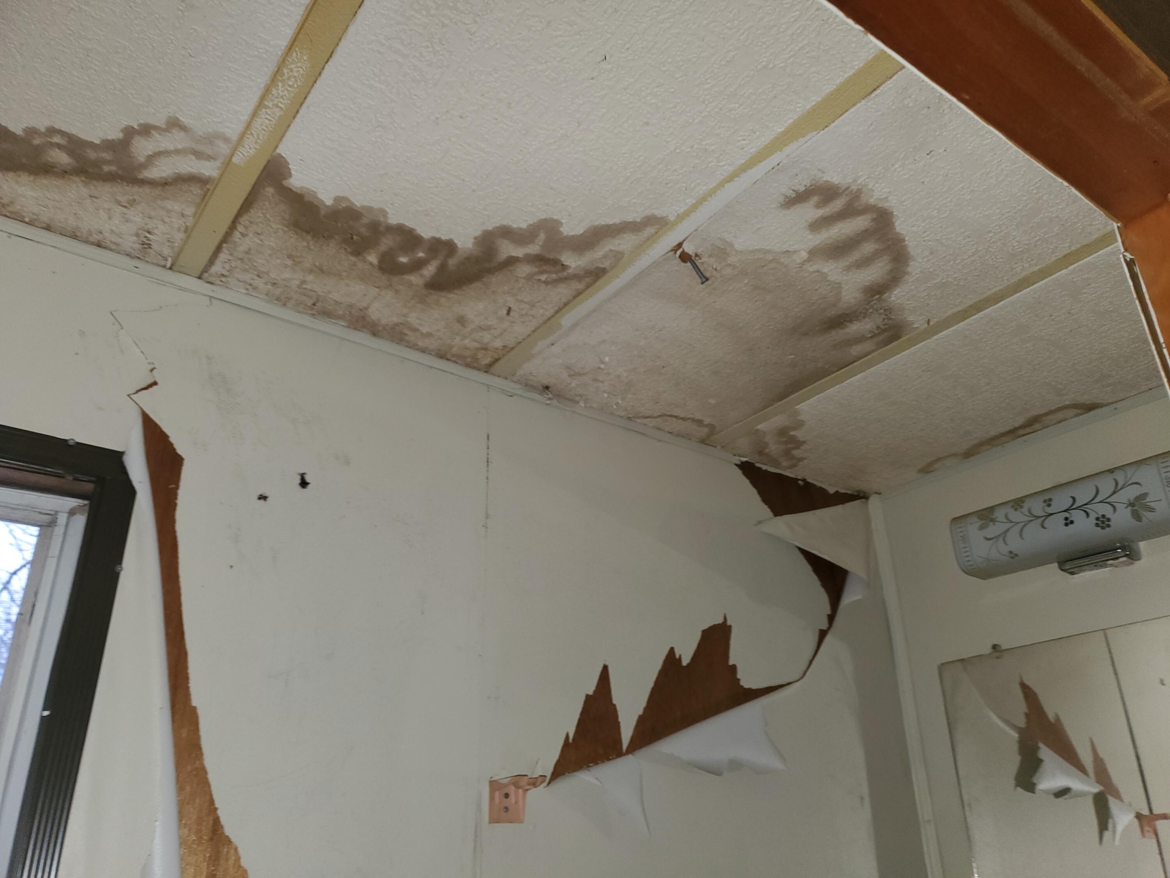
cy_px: 439
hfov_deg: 67.3
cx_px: 585
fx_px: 879
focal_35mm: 26
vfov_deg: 53.1
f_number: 1.5
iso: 64
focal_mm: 4.3
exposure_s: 1/50
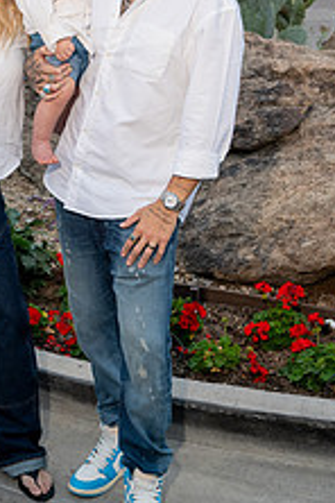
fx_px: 991
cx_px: 18
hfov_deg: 18.8
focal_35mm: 71
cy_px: 106
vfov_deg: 27.9
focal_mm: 35
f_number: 4
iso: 1600
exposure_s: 1/250
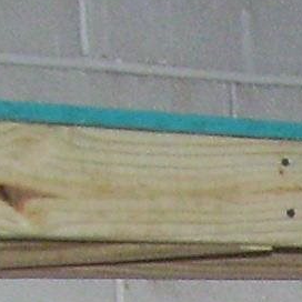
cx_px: 1097
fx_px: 3297
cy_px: 1096
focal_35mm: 334
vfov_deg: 4.8
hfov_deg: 4.8
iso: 200
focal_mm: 6
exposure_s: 1/60
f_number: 2.7
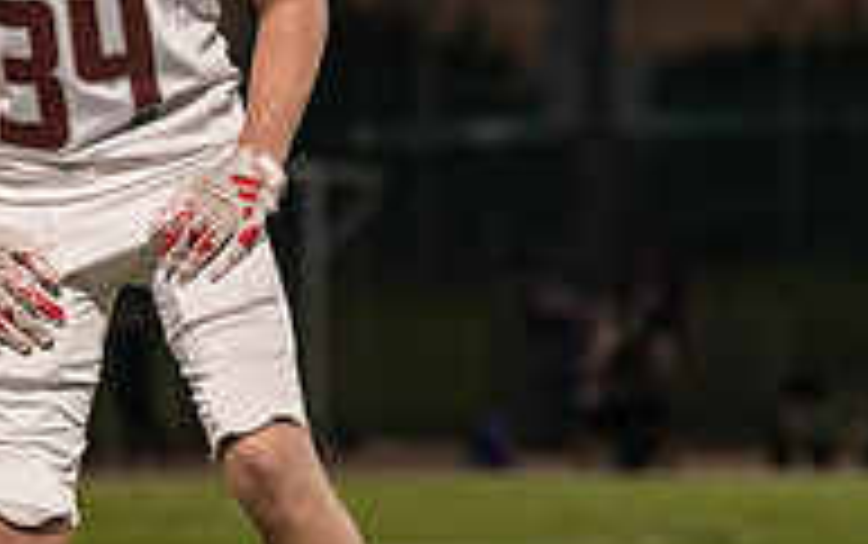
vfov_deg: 3.3
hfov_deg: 5.2
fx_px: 9589
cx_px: 181
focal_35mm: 405
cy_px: 220
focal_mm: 108
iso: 3200
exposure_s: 1/1250
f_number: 2.8
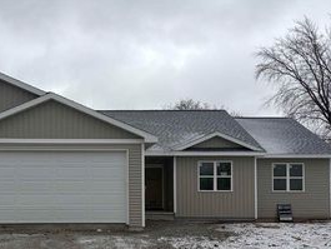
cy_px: 173
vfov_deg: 29.4
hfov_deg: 38.0
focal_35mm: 49
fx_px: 469
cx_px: 86
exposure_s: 1/2012
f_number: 1.6
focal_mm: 5.96
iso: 50
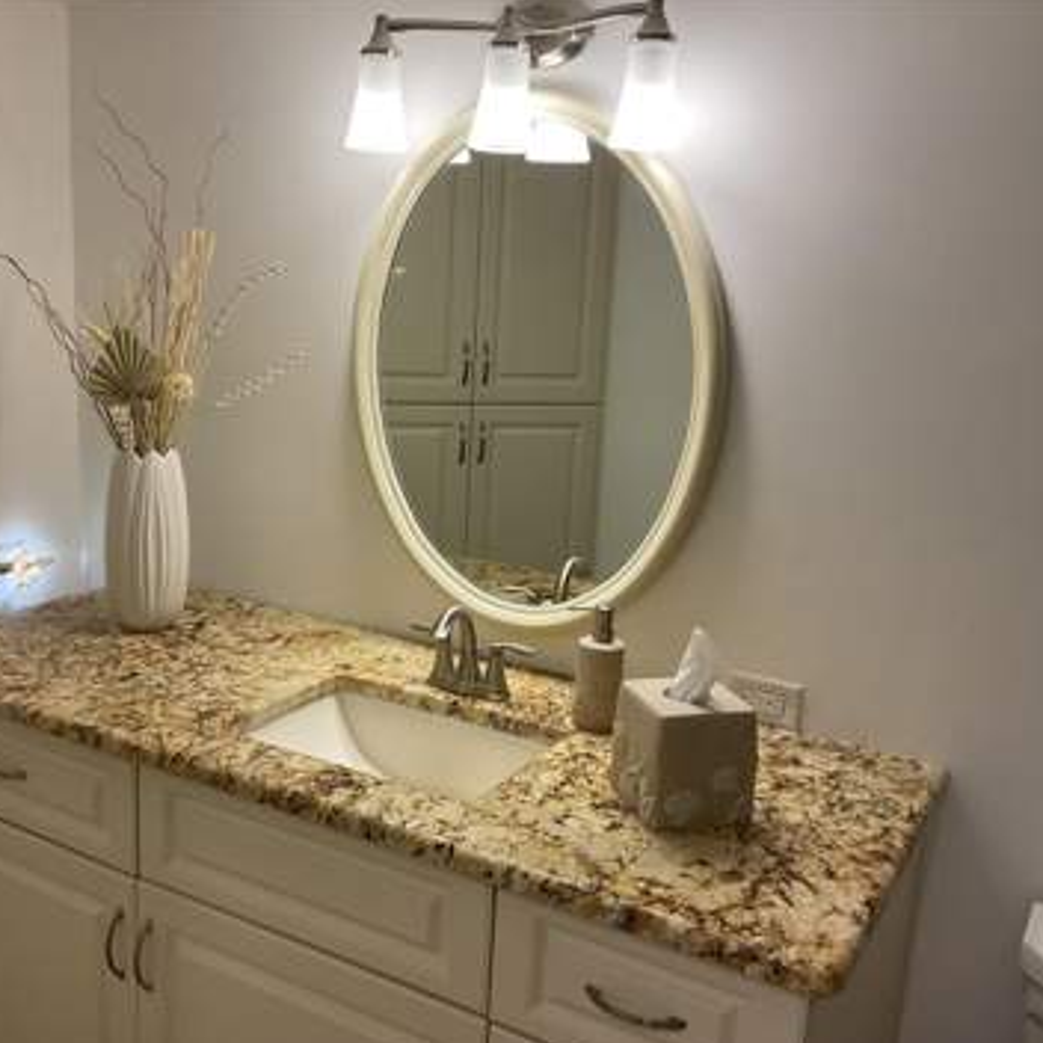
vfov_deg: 47.2
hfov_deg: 47.1
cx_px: 453
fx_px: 1193
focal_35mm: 35
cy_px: 527
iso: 50
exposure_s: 1/60
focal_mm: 3
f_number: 1.8
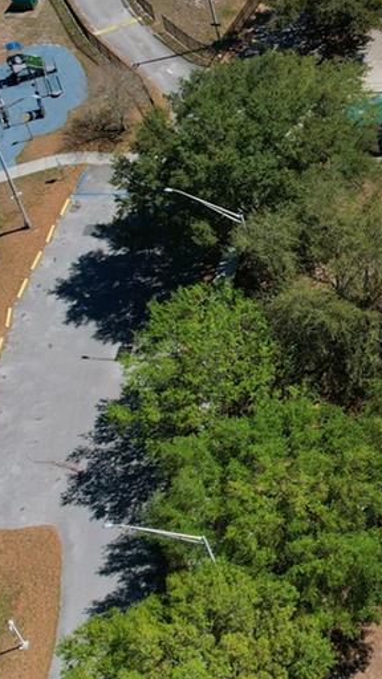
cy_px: 147
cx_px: 554
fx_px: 1297
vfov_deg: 28.8
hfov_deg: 15.6
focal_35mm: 72
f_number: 2.8
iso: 200
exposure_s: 1/6400
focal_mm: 8.38
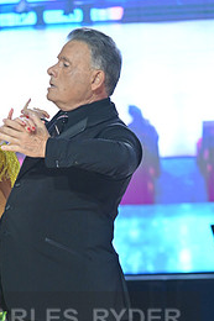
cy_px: 333
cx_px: 30
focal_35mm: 335
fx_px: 2991
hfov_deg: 4.1
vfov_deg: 6.1
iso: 2000
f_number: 4
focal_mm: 150
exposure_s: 1/250
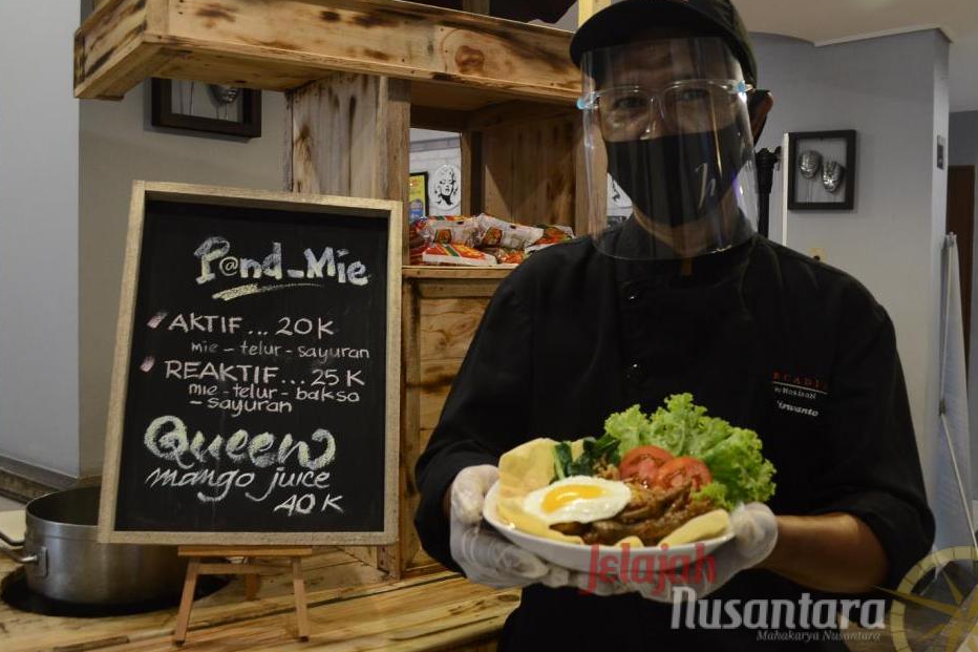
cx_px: 498
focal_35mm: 31
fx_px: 842
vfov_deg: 42.3
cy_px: 316
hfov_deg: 60.3
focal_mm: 20
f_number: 5
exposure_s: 1/8
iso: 800
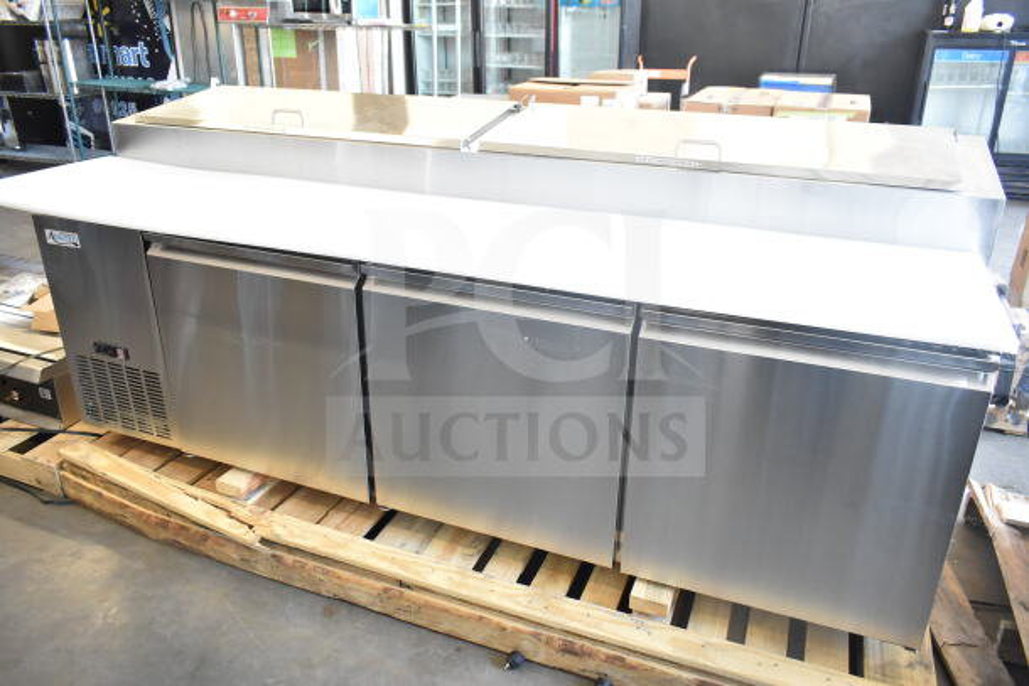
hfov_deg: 67.4
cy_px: 343
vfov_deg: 48.0
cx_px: 514
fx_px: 772
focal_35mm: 27
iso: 1600
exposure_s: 1/60
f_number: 4
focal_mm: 18
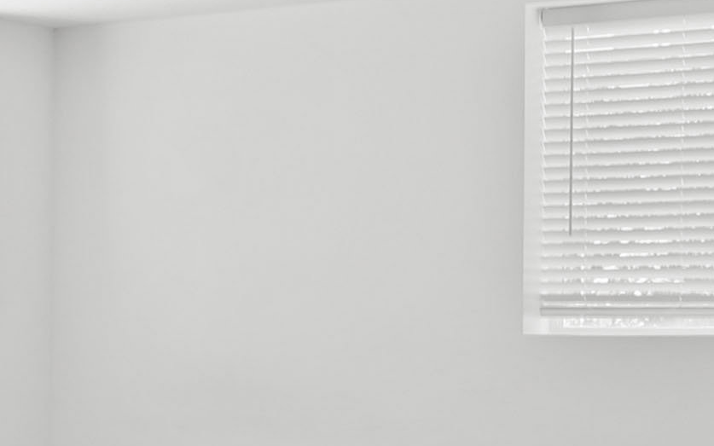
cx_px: -754
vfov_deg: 12.4
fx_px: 2004
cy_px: 532
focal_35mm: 103
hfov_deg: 15.6
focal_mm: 14
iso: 160
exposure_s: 1/13
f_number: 7.1
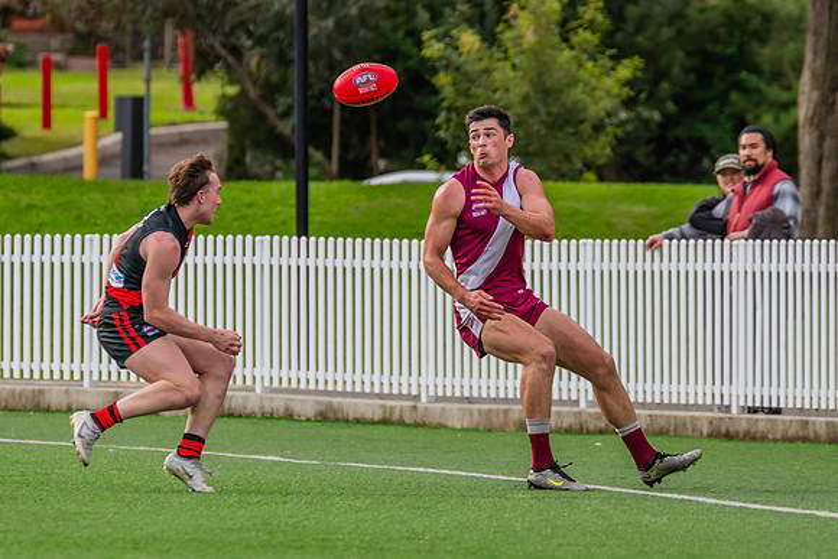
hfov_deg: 3.9
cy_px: 246
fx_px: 12273
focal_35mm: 527
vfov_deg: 2.6
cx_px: 499
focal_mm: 380
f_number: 8
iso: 800
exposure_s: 1/1250
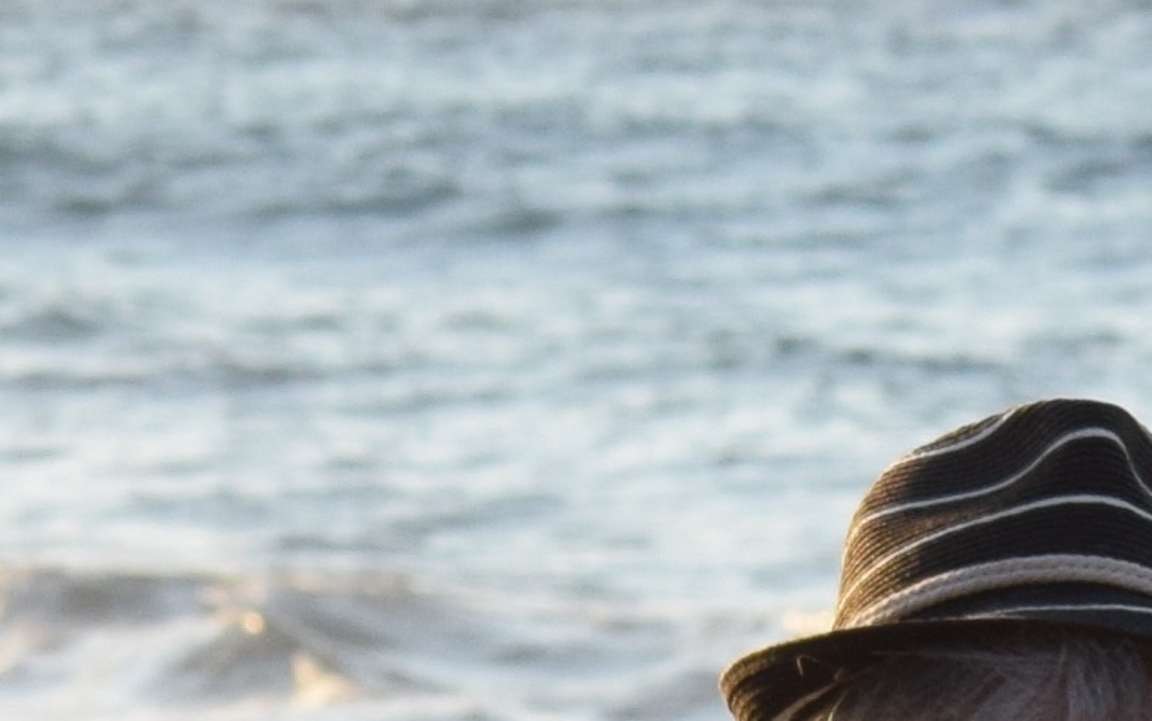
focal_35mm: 645
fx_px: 20250
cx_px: 477
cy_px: 2355
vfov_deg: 2.0
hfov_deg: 3.3
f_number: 6.3
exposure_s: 1/320
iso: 400
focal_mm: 55
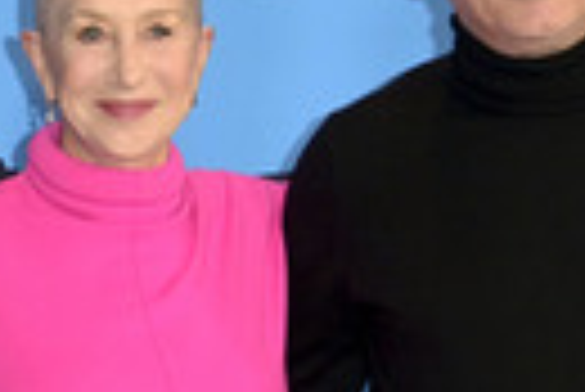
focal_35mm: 242
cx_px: 124
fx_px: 3937
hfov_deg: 8.5
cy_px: 329
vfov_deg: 5.7
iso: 1000
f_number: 5.6
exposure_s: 1/250
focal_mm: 70
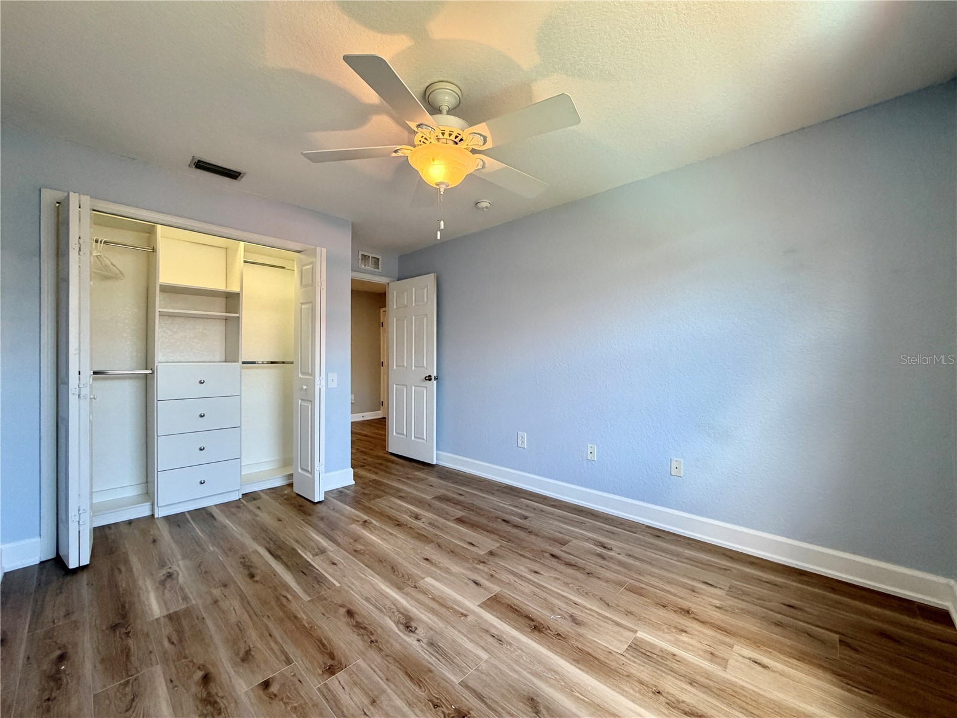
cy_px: 359
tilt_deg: -0.1
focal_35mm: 14
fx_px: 387
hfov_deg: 102.1
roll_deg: -0.1
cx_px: 478
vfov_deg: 85.7
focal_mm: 2.22
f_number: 2.2
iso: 250
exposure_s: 1/120
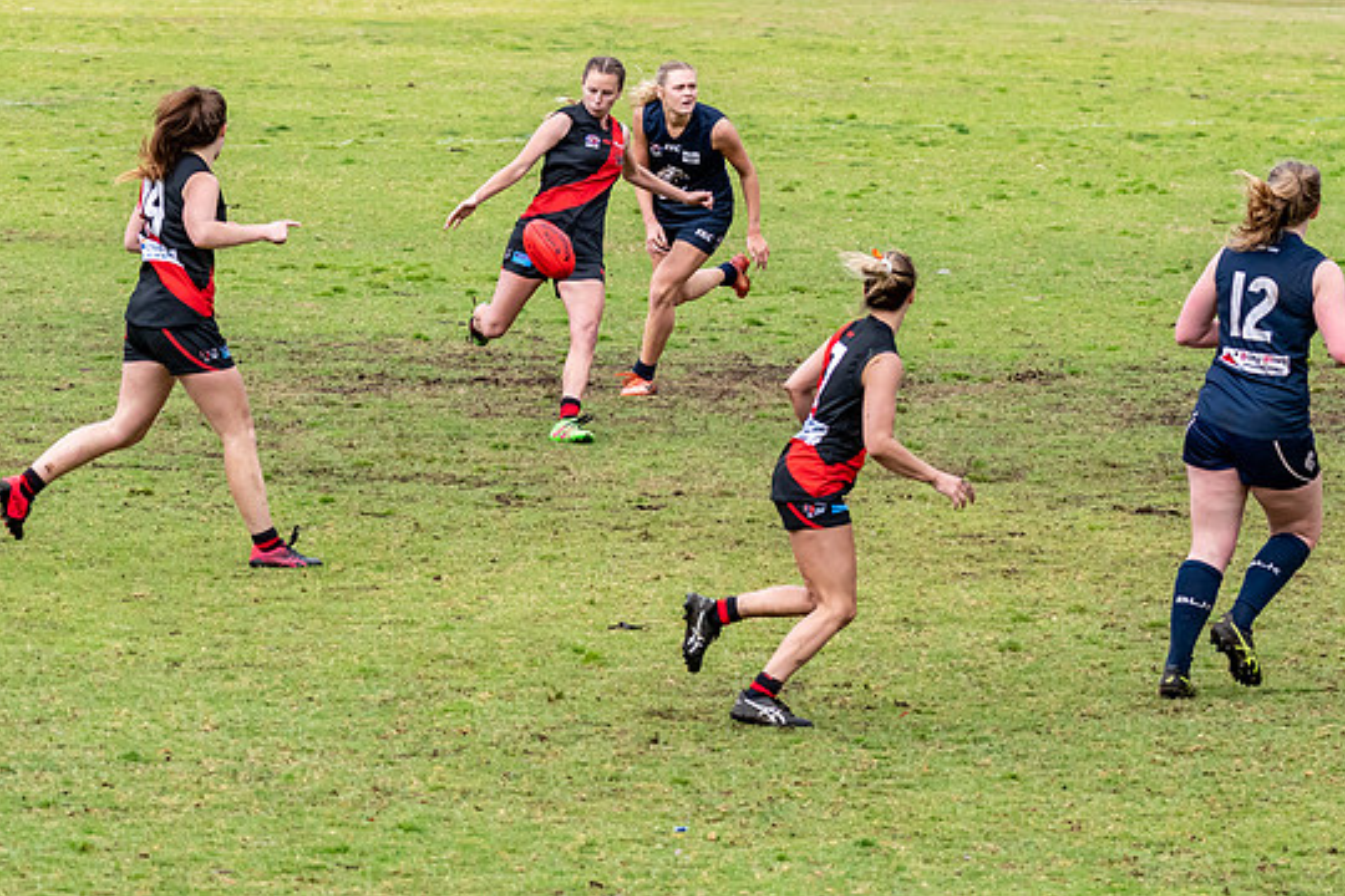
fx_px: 12440
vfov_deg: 4.1
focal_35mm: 333
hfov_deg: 6.2
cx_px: 662
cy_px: 241
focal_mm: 150
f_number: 7.1
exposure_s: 1/1600
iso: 1000
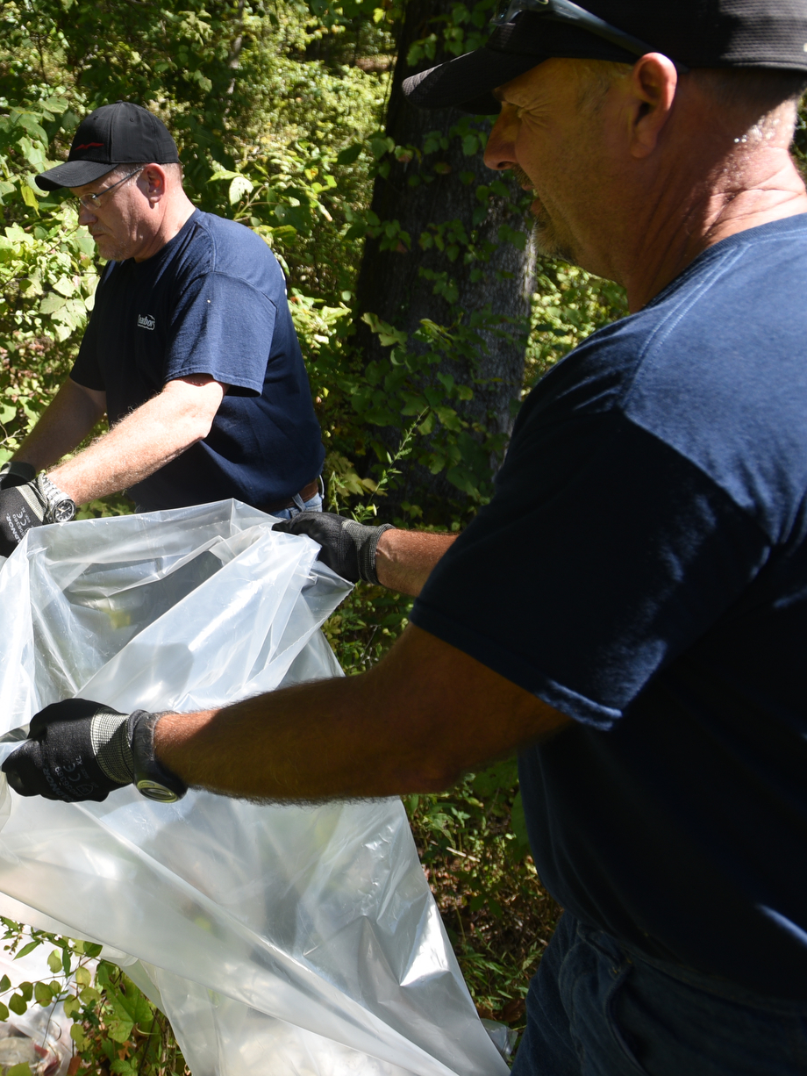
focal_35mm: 32
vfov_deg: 55.8
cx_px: 25
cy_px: 375
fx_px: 994
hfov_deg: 39.6
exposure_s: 1/400
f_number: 4
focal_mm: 17
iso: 125
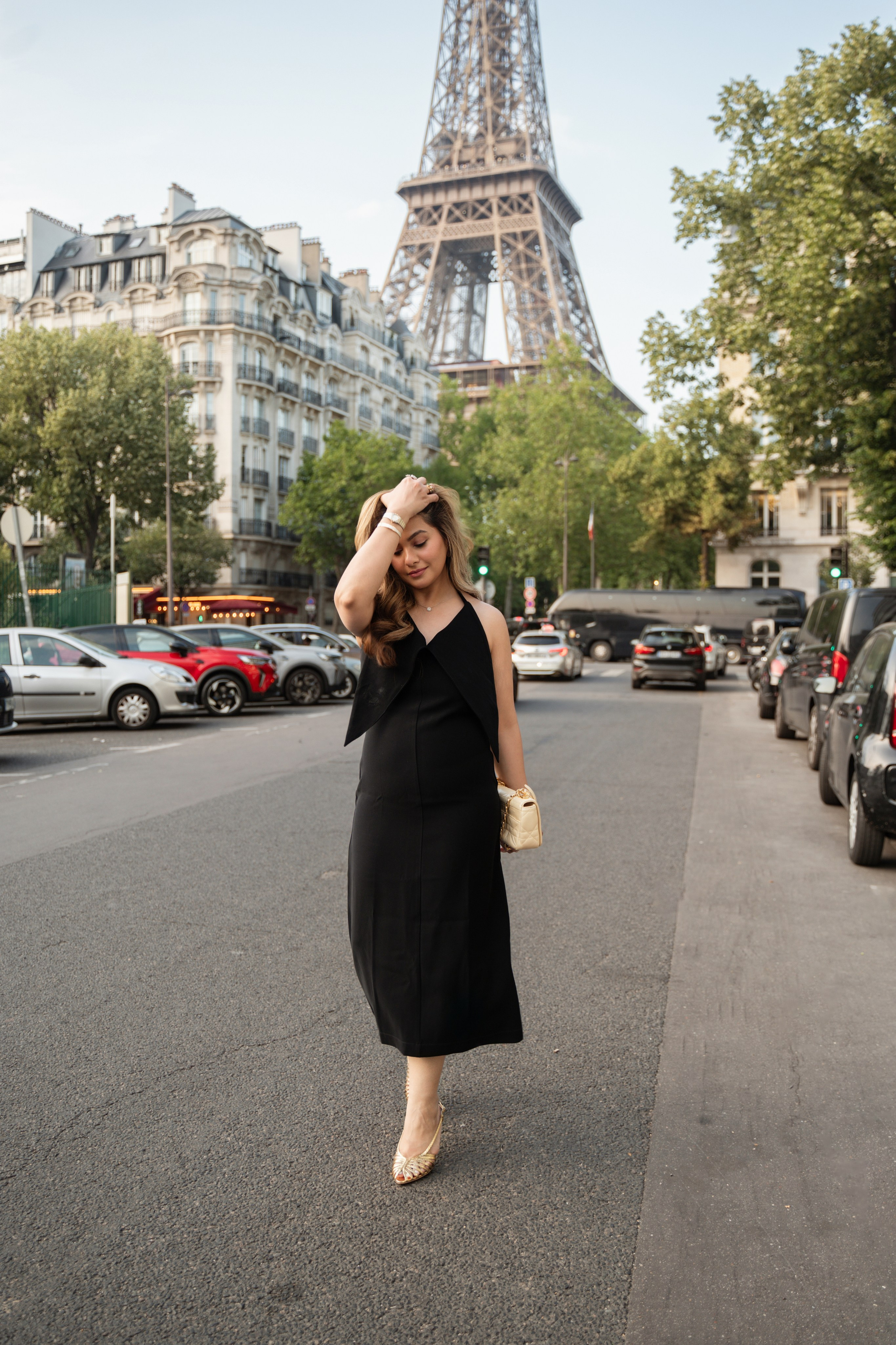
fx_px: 1045
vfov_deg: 65.5
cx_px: 448
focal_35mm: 28
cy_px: 672
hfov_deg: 46.4
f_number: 2.8
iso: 125
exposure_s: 1/160
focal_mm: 28
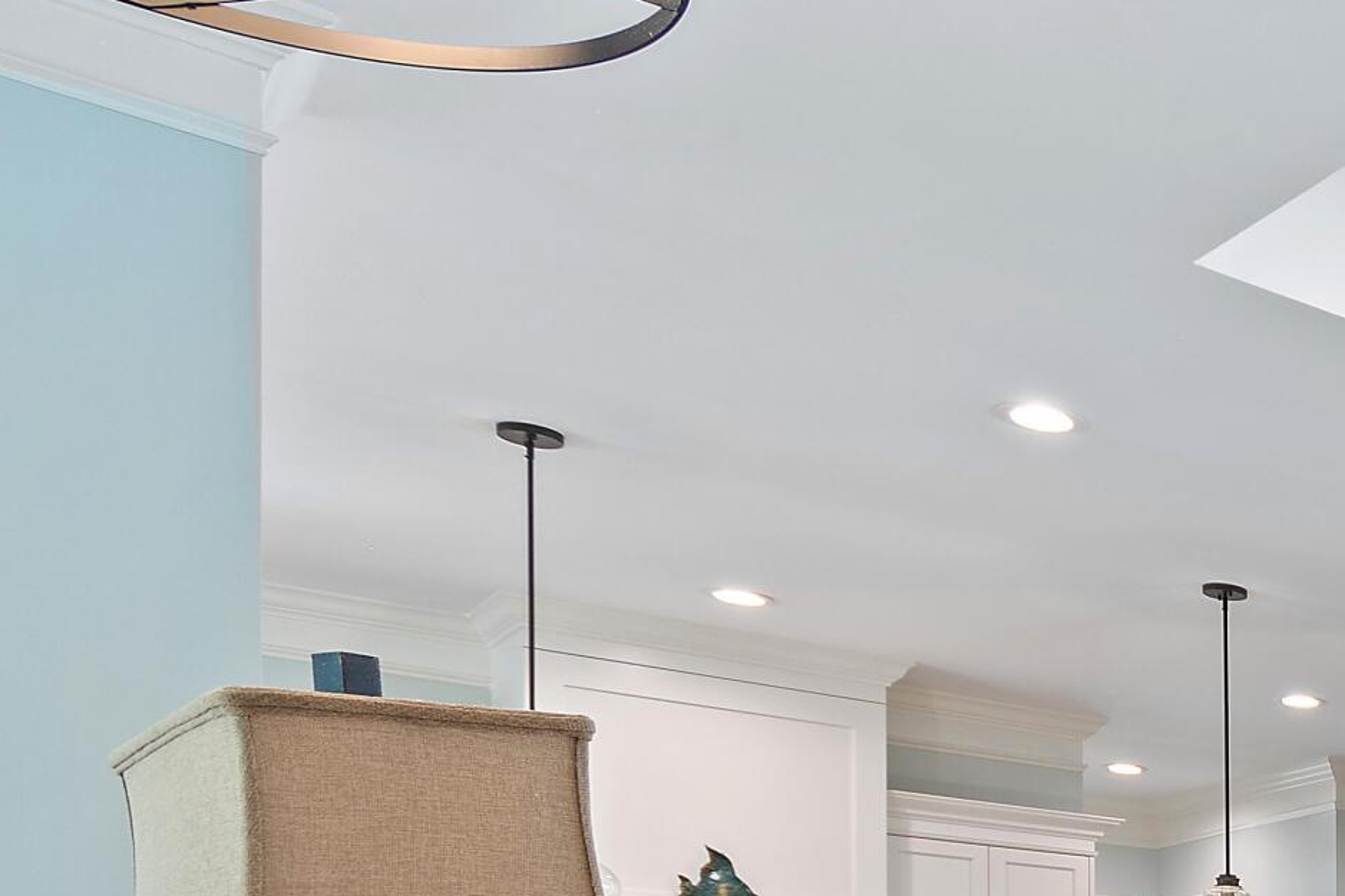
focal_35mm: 48
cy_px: 1145
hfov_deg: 27.2
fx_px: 1793
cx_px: 2065
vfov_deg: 24.7
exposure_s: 1/6
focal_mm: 10
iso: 100
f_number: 4.5
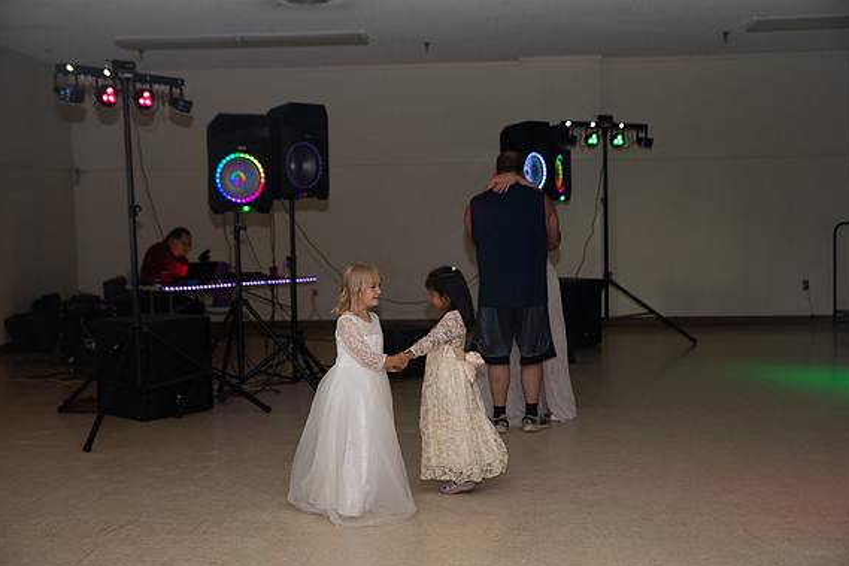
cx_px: 430
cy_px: 287
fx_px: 1202
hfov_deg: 38.9
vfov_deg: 26.5
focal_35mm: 51
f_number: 3.5
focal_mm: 50
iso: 800
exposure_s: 1/125
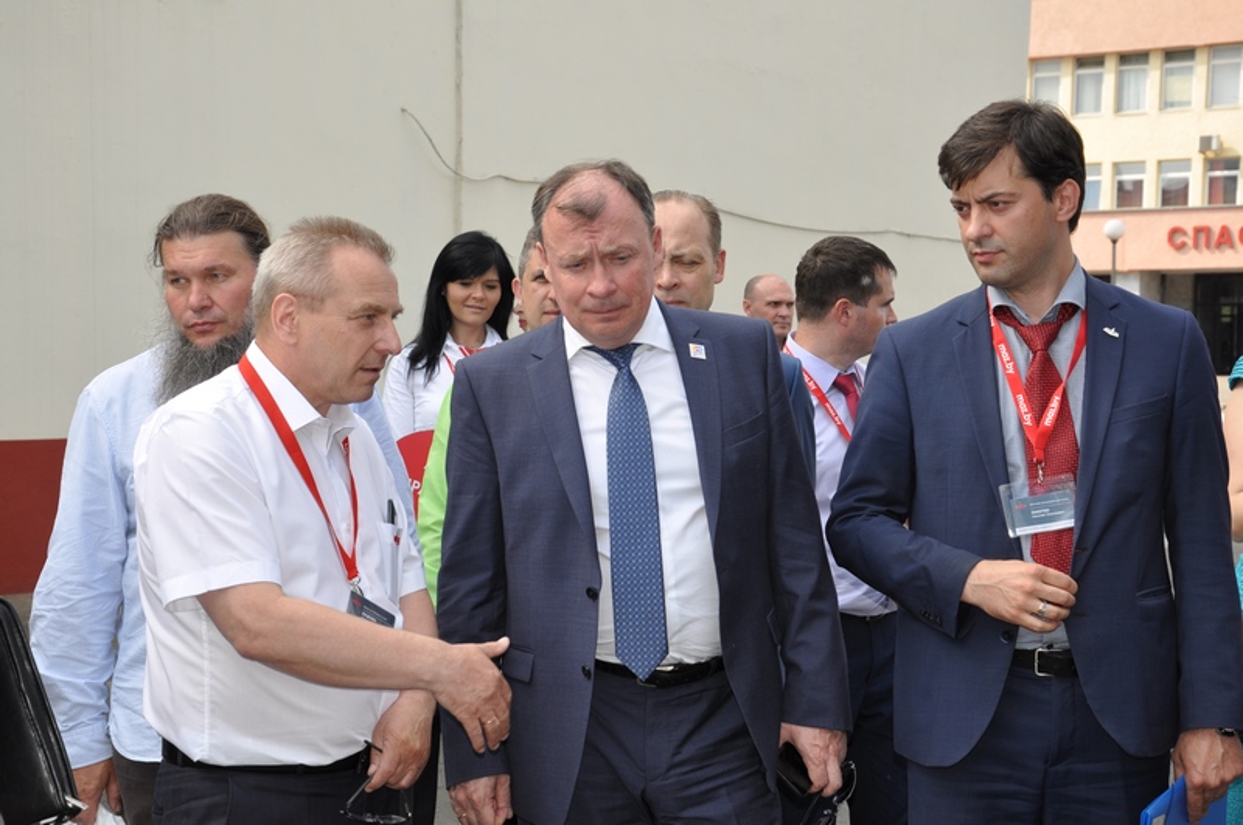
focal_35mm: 72
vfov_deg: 18.9
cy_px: 412
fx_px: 2482
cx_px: 622
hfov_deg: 28.1
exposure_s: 1/160
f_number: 9
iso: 200
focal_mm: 48
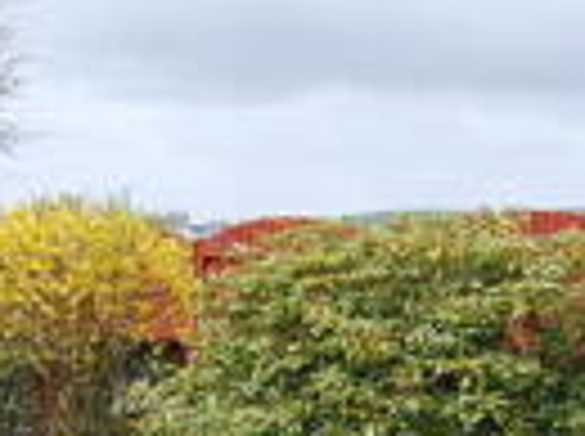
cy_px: 510
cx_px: 155
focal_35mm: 94
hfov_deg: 20.7
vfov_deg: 15.1
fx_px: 1593
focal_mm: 13
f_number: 6.3
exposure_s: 1/160
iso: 100
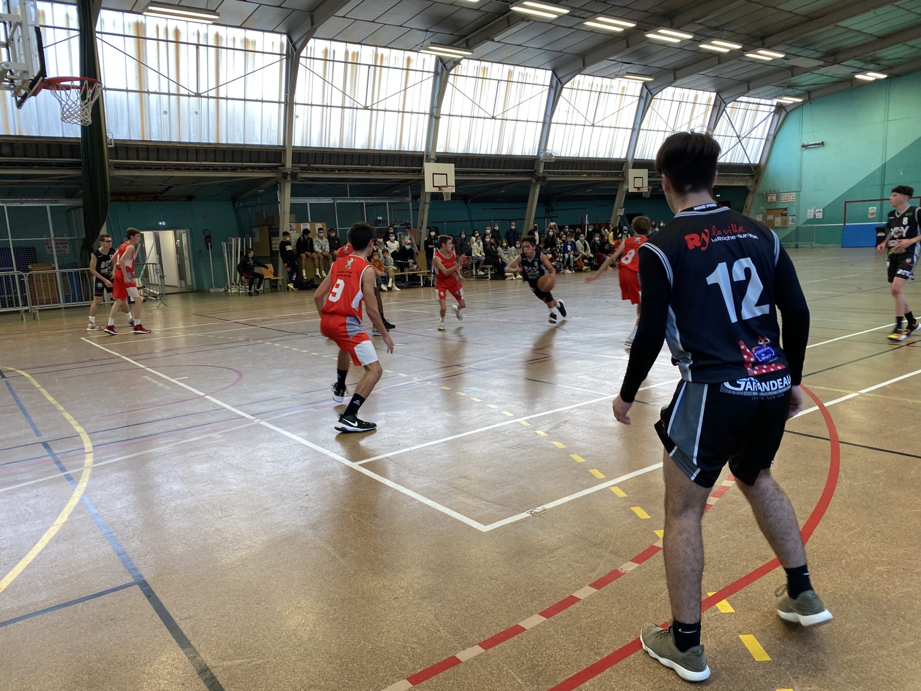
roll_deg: +3.6
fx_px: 692
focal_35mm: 26
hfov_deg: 67.3
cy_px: 346
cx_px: 460
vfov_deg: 53.1
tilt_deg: -11.6
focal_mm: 4.25
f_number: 1.8
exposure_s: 1/100
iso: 100
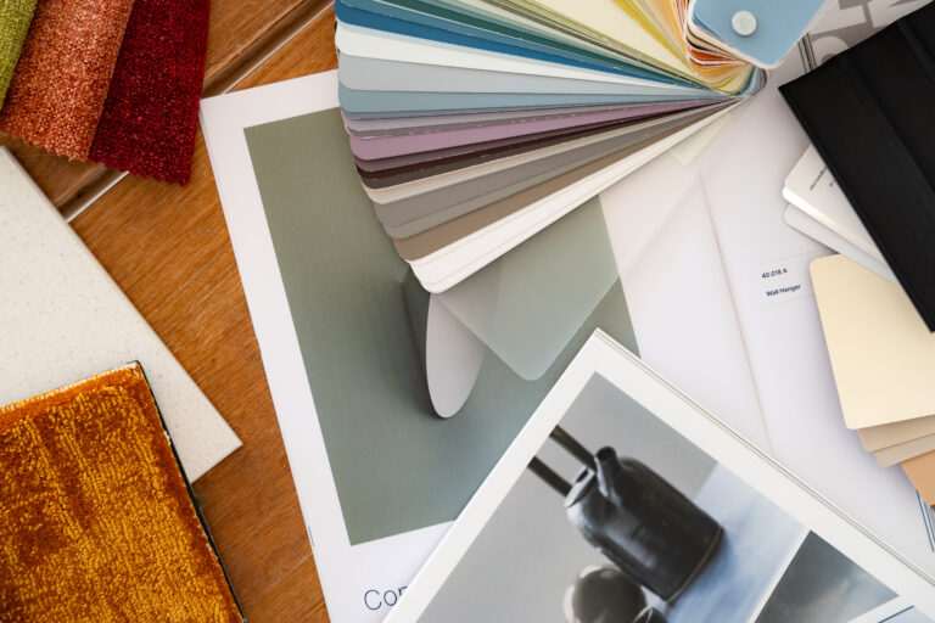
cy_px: 312
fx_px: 1691
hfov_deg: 30.9
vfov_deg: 20.9
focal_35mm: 65
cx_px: 468
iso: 640
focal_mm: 65.1
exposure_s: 1/250
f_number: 4
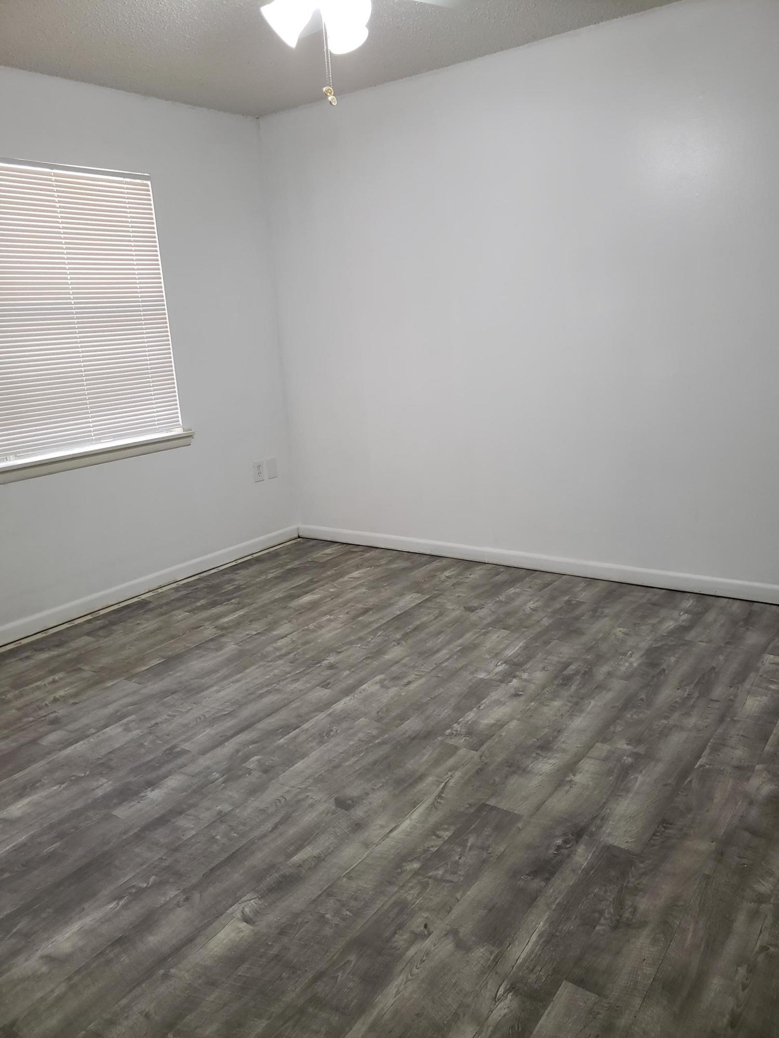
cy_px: 519
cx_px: 390
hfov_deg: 53.1
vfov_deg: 67.3
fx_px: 780
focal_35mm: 26
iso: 200
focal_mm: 4.3
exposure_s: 1/60
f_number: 1.5
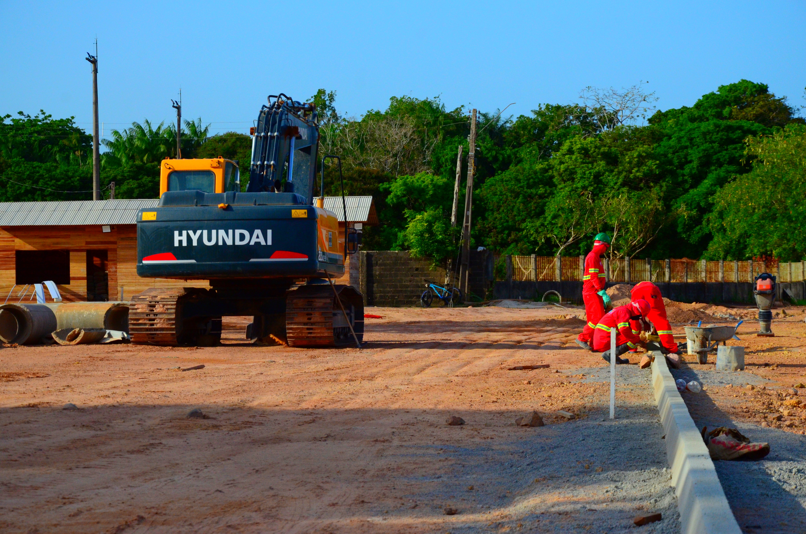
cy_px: 267
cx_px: 403
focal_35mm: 112
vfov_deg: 12.1
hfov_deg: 18.2
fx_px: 2514
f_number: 5.6
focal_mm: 75
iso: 1000
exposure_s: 1/3200
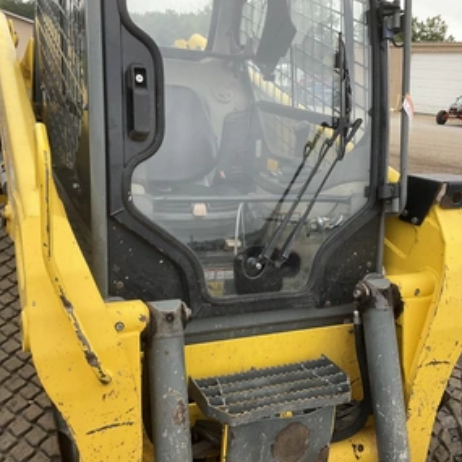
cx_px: 233
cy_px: 240
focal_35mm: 36
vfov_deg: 46.0
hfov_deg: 46.0
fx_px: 544
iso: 50
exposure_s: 1/122
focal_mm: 3
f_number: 1.8
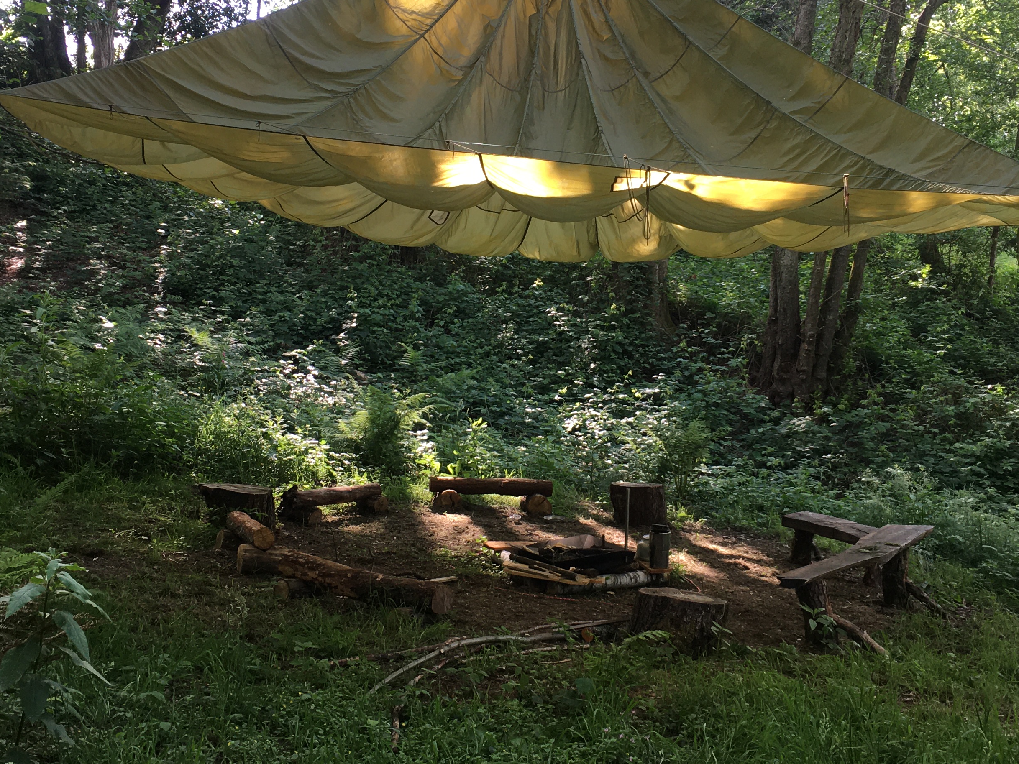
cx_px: 507
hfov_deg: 39.7
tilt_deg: +0.1
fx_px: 1413
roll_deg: +2.4
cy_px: 294
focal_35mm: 48
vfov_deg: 30.2
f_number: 2.2
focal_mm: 4.15
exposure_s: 1/100
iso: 32
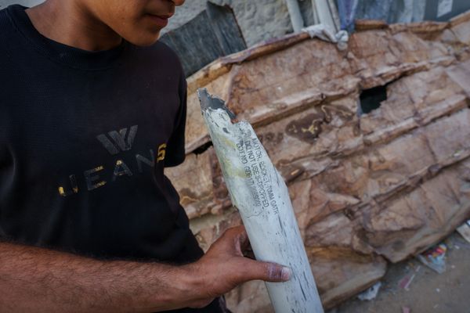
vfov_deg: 51.1
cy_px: 156
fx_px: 328
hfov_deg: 71.3
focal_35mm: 25
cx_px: 235
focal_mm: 25.1
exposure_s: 1/160
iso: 500
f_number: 6.3
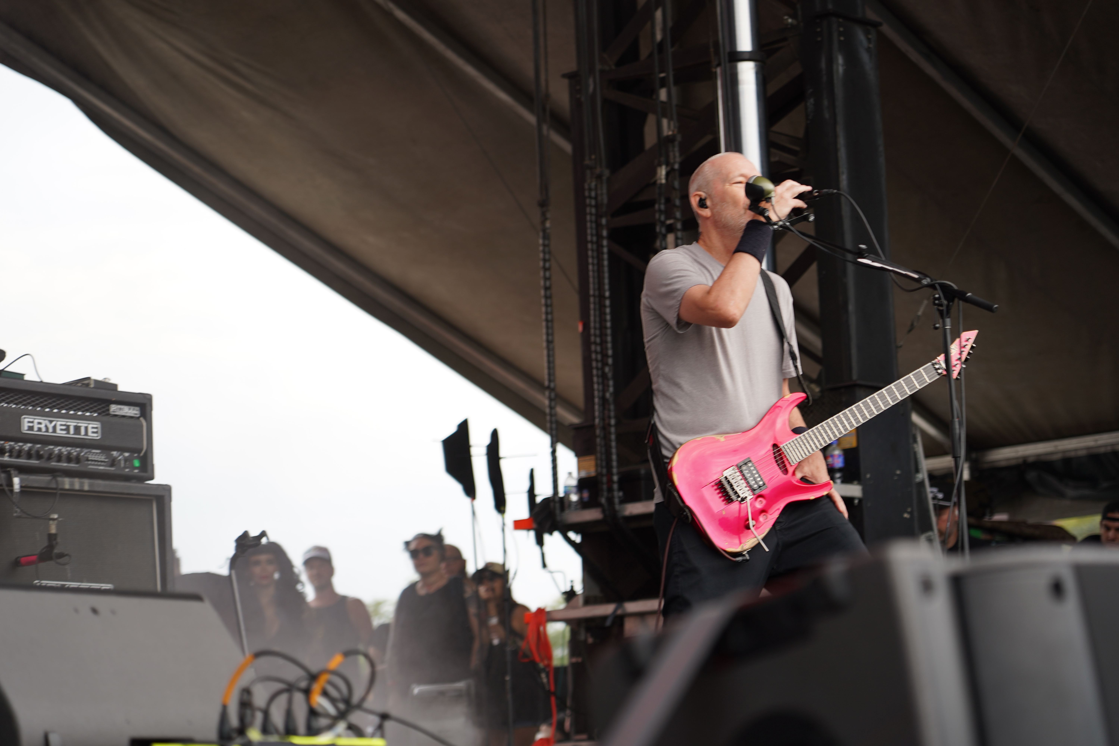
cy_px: 373
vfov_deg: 13.0
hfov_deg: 19.5
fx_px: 3263
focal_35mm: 105
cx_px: 560
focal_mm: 105
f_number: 4
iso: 100
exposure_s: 1/125
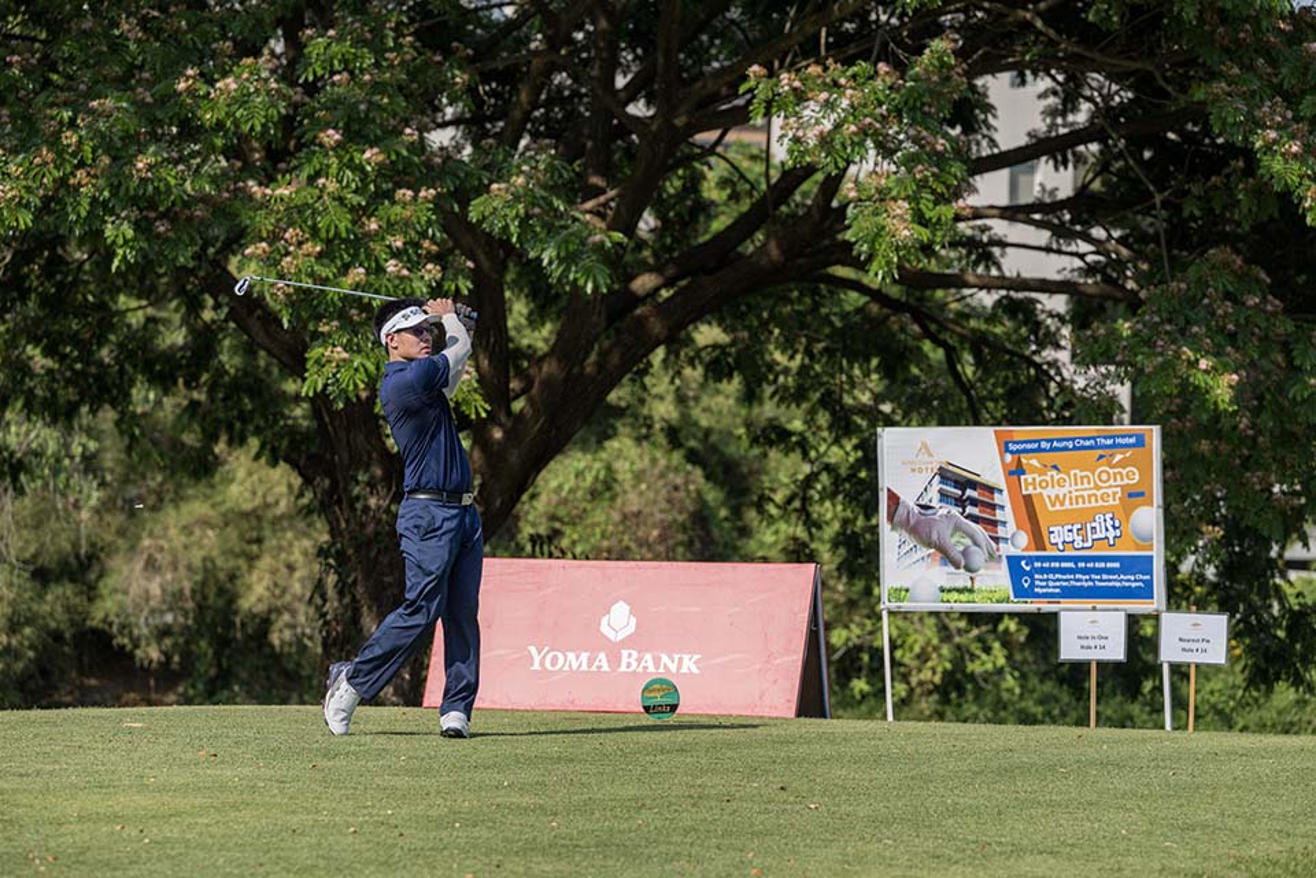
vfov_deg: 10.2
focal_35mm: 135
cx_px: 658
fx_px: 4935
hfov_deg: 15.2
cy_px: 439
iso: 560
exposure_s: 1/5000
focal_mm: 135
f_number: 4.5
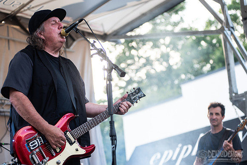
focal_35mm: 80
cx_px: 124
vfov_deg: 17.1
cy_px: 82
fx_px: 549
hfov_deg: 25.4
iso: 400
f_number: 4
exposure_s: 1/400
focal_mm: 80
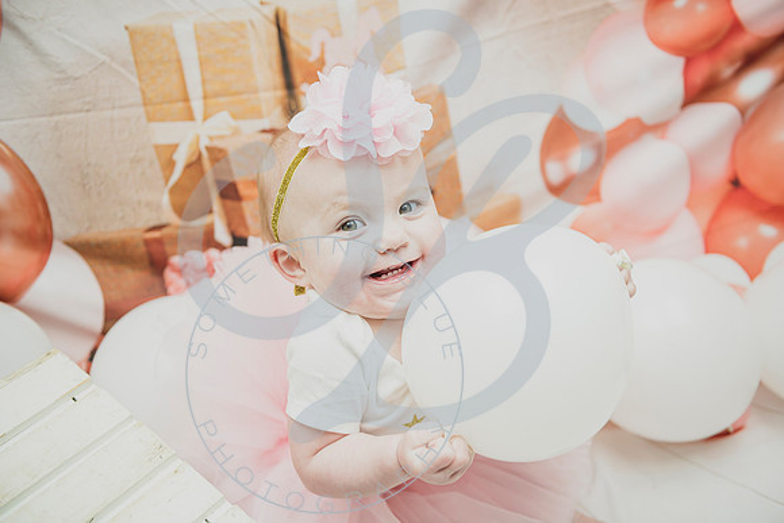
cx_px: 392
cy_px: 262
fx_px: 828
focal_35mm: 38
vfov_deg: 35.1
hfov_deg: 50.7
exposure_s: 1/125
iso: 200
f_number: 2.8
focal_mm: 38
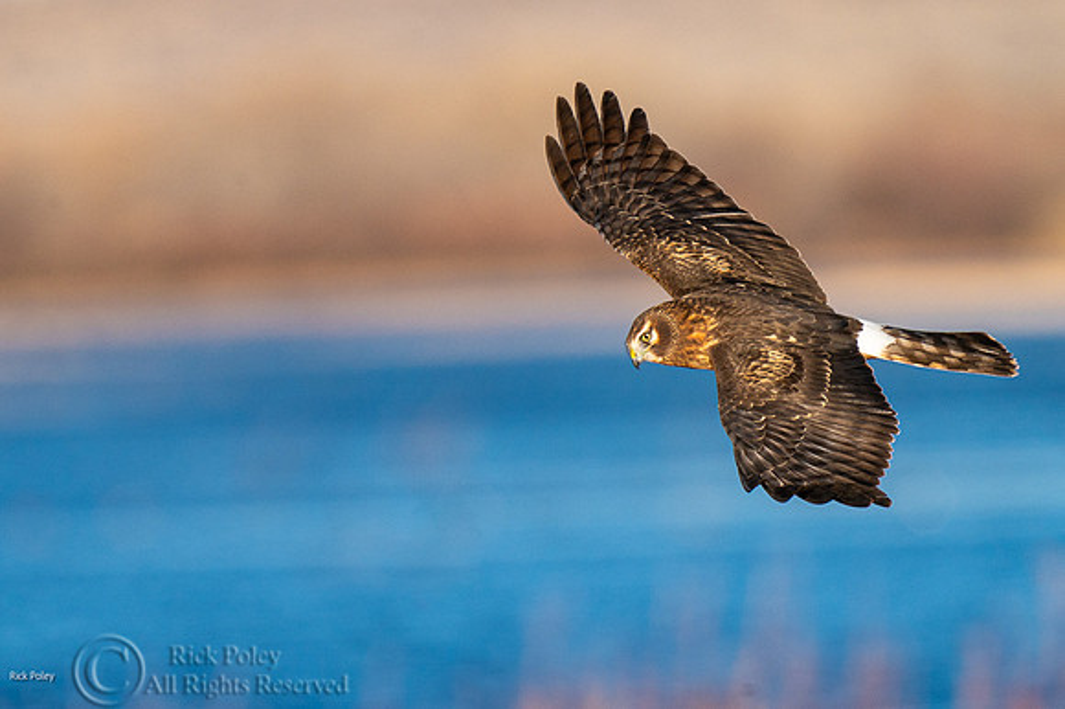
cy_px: 385
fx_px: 34224
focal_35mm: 1158
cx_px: 487
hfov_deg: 1.8
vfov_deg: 1.2
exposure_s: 1/2000
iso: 1000
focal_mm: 840
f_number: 9
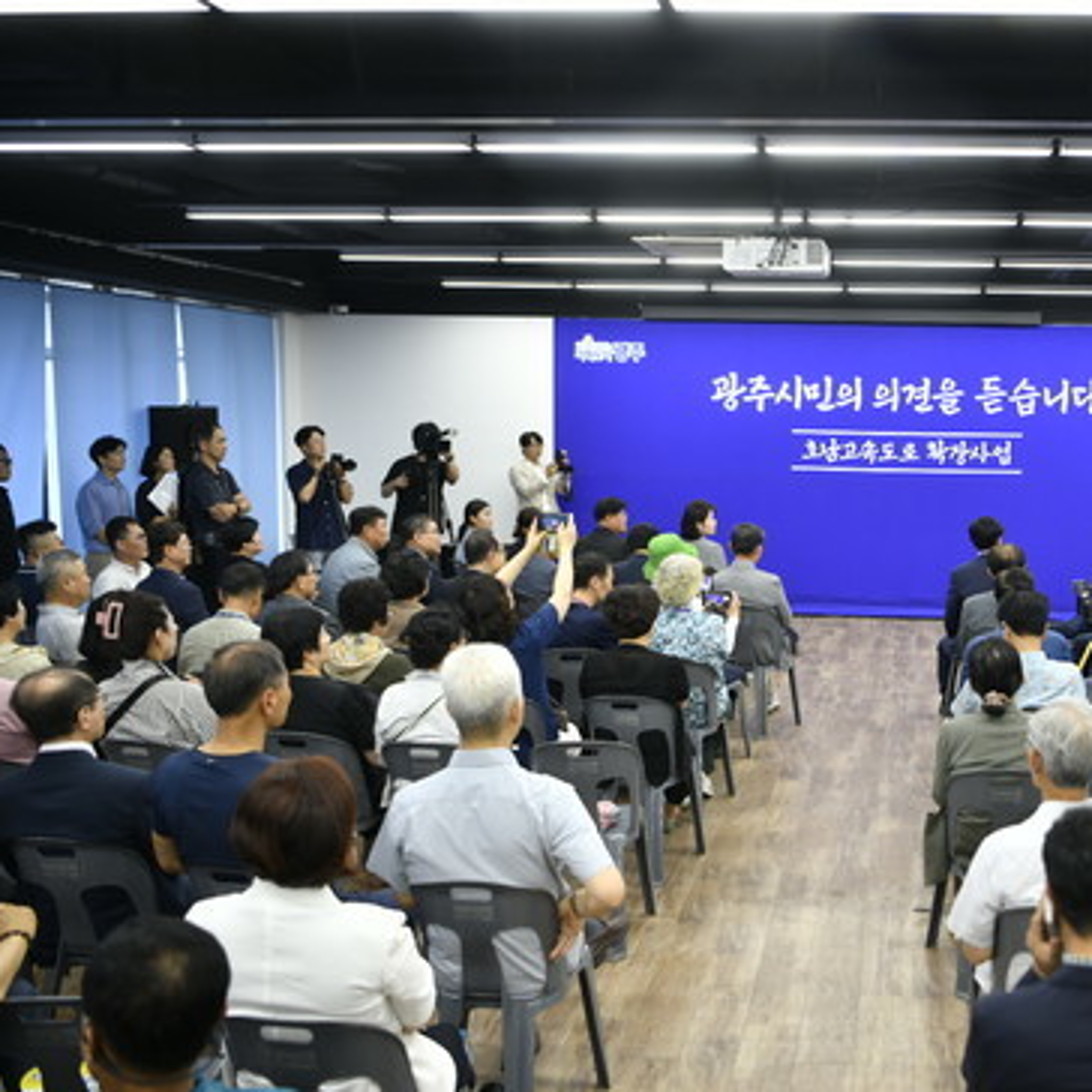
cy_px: 564
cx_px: 849
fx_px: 1499
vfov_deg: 40.0
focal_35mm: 42
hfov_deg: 38.7
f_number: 2.8
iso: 500
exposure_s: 1/100
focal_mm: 30
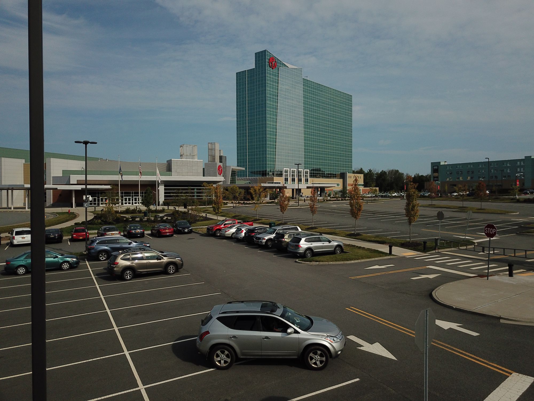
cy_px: 200
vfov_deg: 53.1
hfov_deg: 67.3
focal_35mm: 26
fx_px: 401
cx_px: 267
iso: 100
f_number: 2.2
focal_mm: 4.7
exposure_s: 1/3636
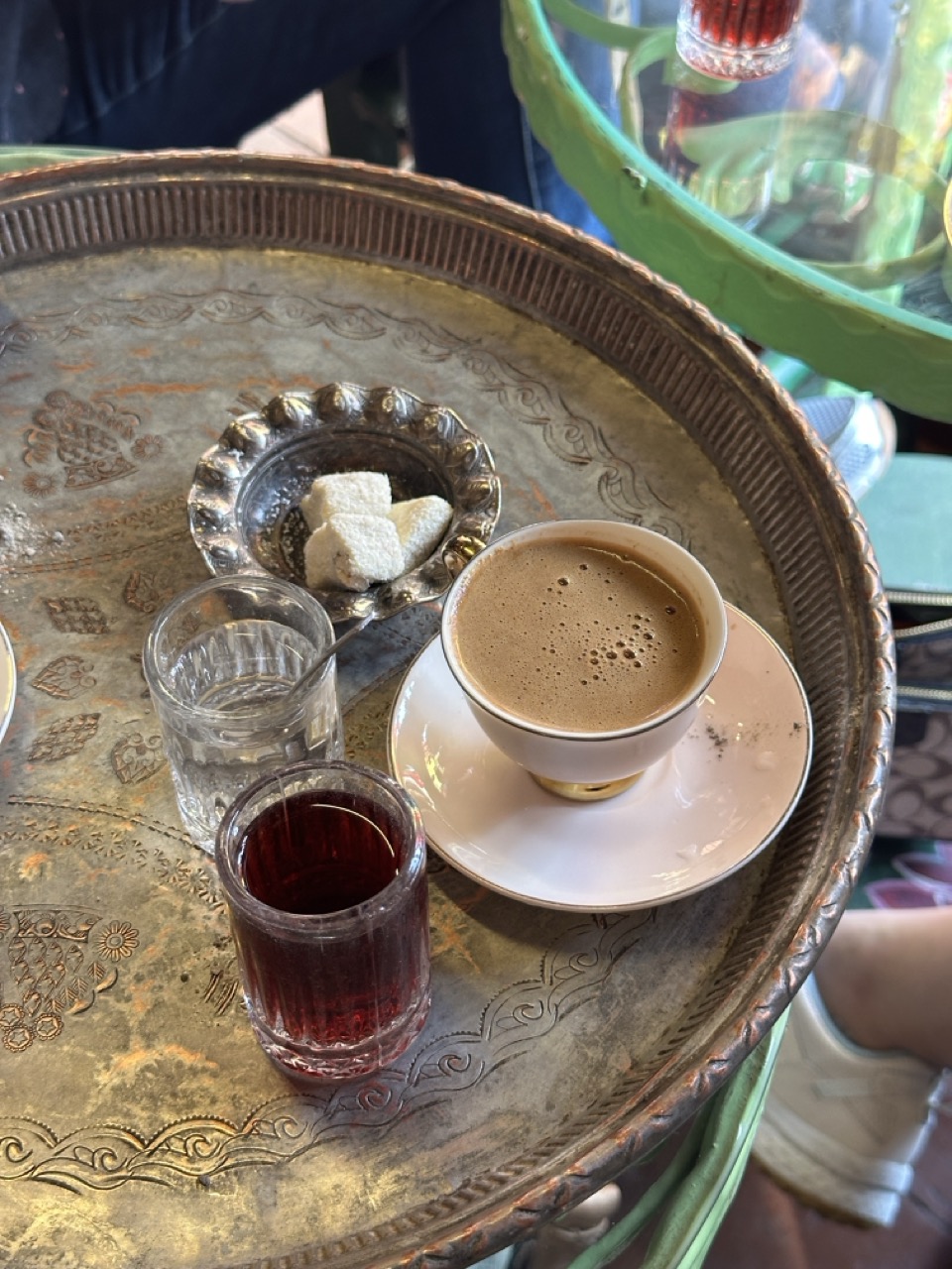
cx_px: 476
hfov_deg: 30.3
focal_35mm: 48
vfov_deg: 39.7
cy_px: 634
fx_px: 1760
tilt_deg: -49.9
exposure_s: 1/50
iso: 125
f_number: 1.78
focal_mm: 6.86
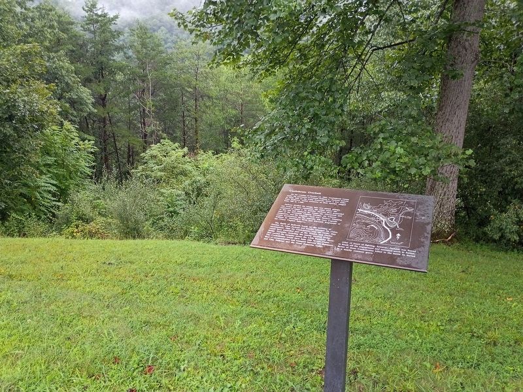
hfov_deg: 61.7
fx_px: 438
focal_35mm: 29
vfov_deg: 48.2
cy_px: 196
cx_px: 262
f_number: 1.8
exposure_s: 1/60
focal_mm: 4.27
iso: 206
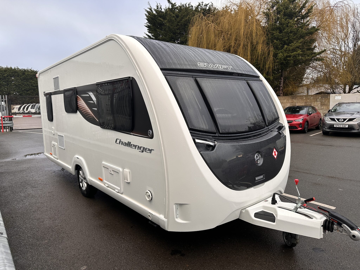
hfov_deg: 71.6
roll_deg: +1.7
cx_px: 180
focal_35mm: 24
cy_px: 135
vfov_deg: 56.8
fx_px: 250
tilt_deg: -5.5
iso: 80
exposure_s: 1/429
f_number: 1.78
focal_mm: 6.86
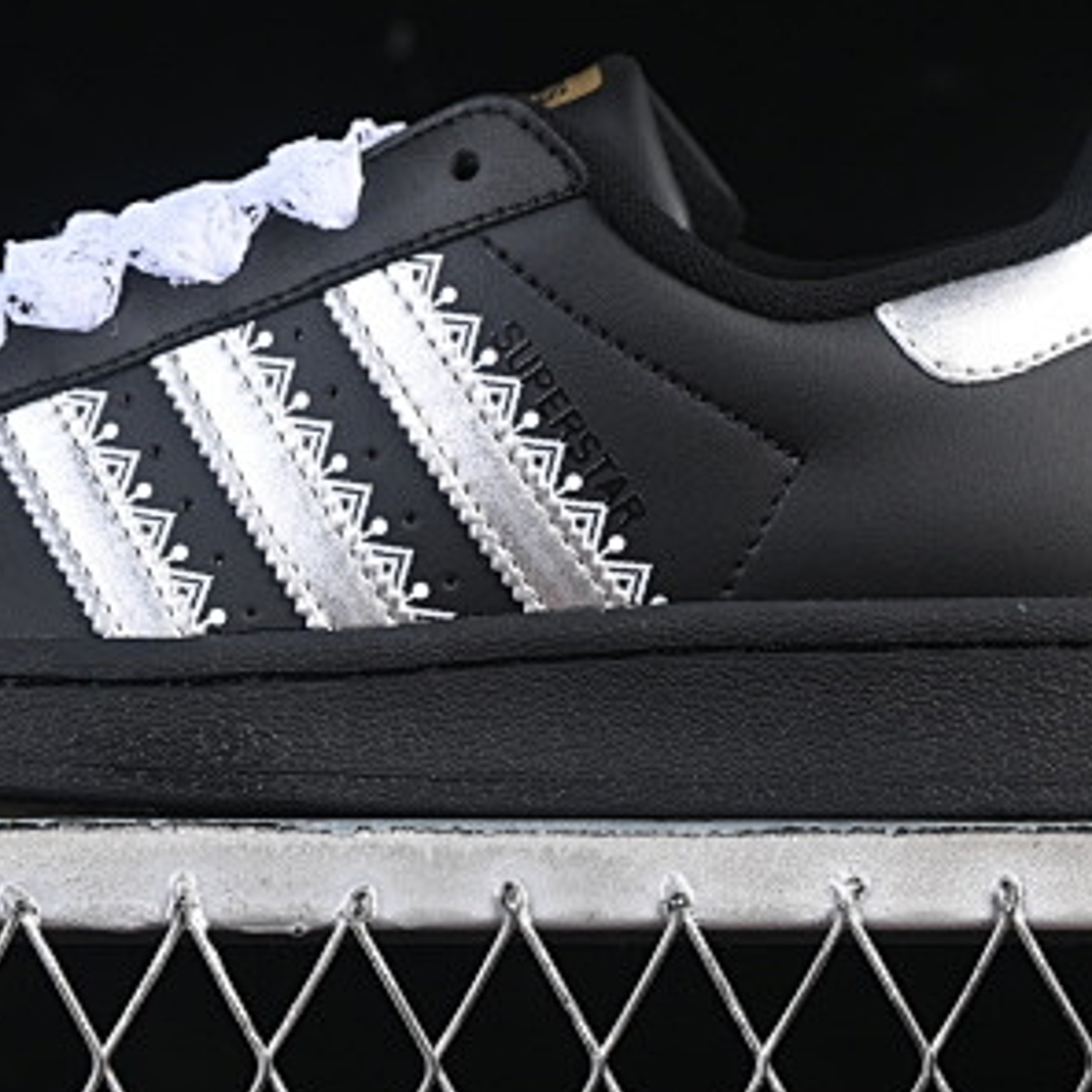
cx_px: 384
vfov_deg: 10.1
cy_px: 205
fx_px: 6139
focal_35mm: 172
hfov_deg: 10.2
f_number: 6.3
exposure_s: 1/60
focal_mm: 50
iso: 160
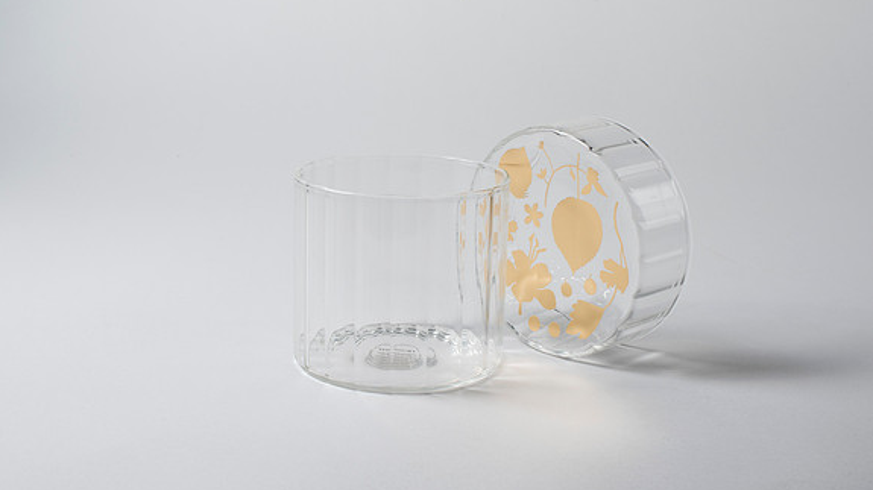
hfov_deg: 37.9
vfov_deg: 21.8
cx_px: 420
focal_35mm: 55
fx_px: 1273
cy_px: 247
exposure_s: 1/200
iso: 100
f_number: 16
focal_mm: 50
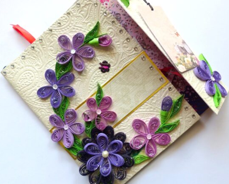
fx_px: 183
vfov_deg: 53.2
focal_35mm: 27
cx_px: 121
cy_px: 93
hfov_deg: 64.0
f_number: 2.8
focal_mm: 4.5
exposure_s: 1/80
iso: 100
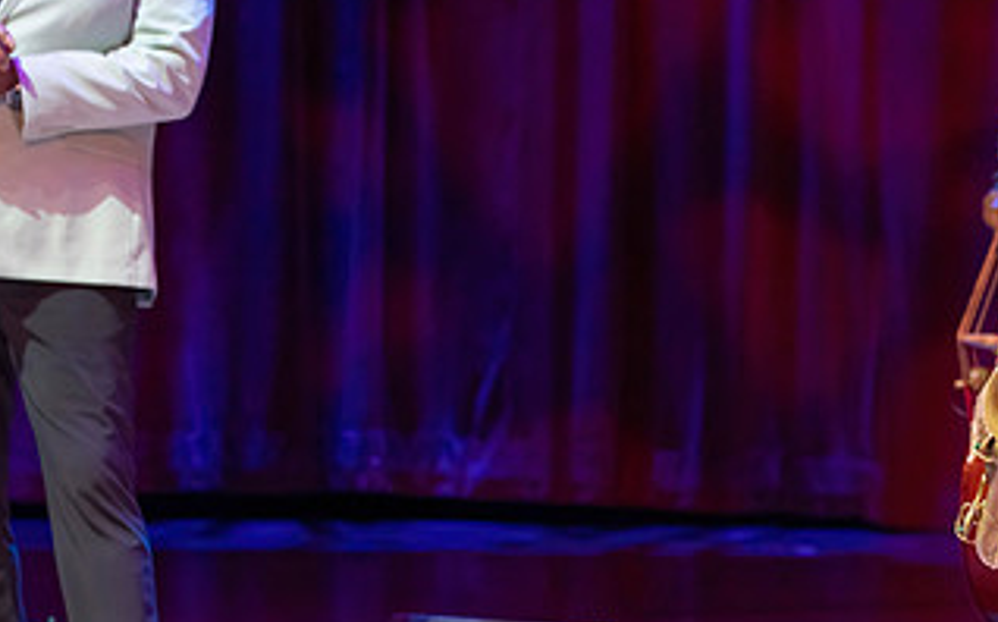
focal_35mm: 455
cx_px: 821
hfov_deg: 4.6
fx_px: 12362
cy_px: 170
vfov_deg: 2.9
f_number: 5.6
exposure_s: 1/320
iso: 6400
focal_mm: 221
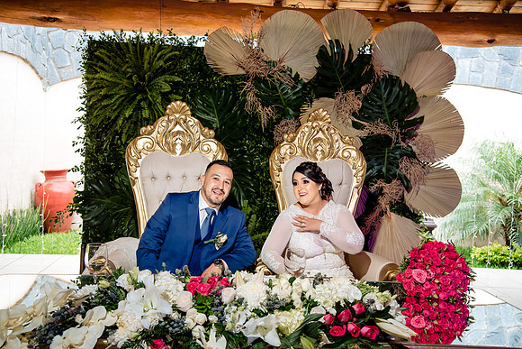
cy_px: 174
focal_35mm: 44
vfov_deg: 30.5
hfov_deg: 44.5
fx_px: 638
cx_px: 261
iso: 1250
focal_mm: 44
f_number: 5.6
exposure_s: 1/125
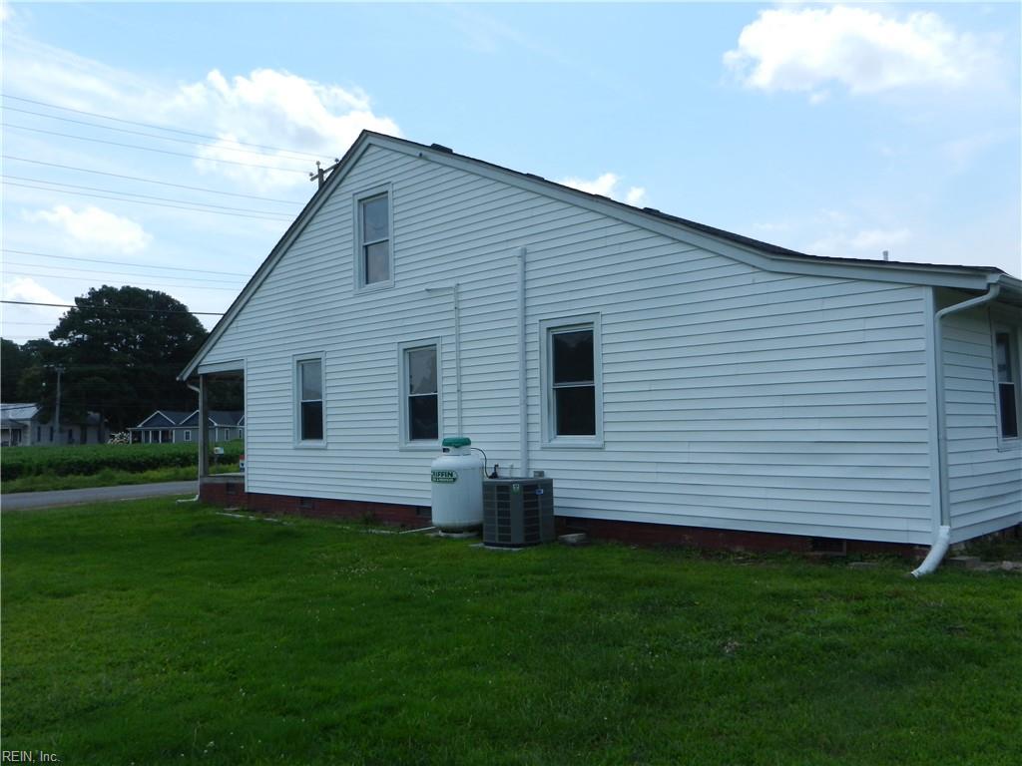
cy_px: 383
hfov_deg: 61.7
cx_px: 511
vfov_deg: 48.2
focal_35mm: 29
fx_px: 856
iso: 160
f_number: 3.6
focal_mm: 5.1
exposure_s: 1/1600
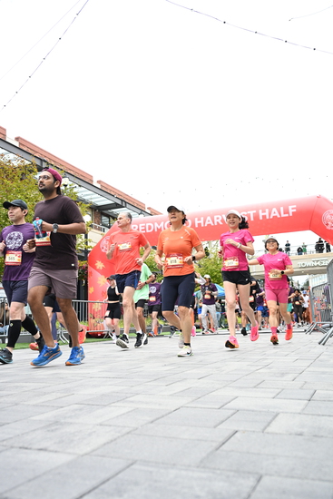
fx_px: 430
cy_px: 250
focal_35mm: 31
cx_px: 166
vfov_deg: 60.3
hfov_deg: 42.3
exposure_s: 1/640
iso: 2000
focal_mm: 31
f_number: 4
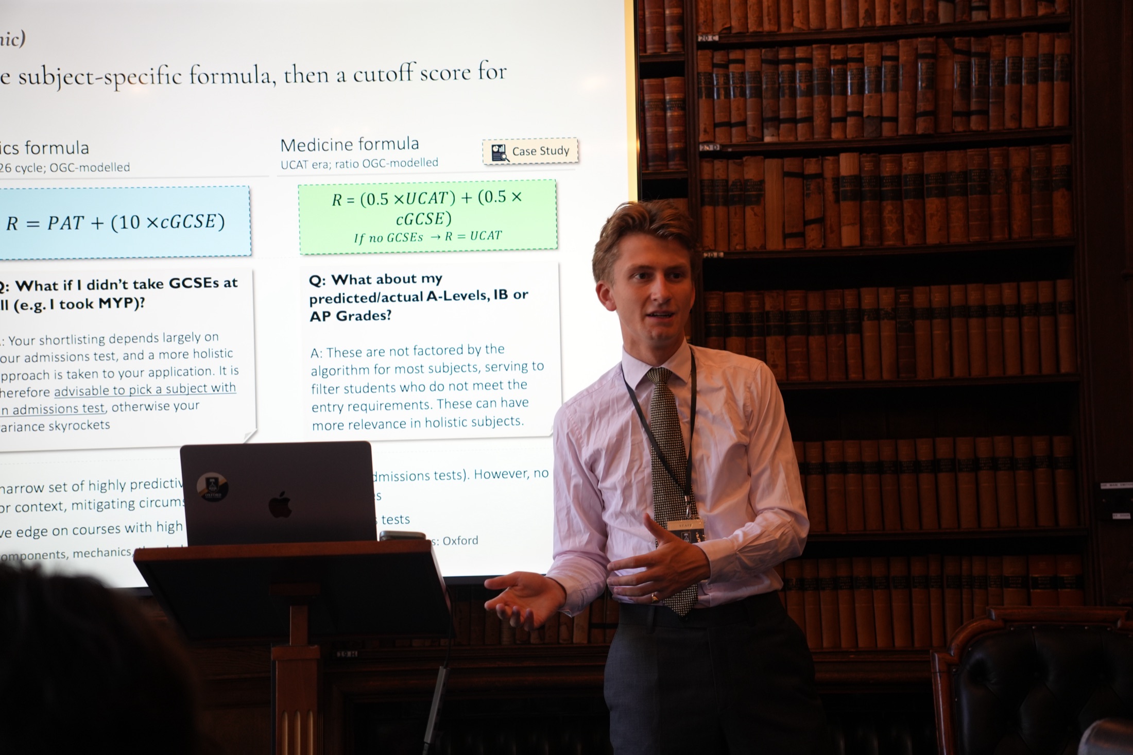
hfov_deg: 27.0
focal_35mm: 75
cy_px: 378
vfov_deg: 18.2
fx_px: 2360
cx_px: 566
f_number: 2.8
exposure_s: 1/50
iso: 250
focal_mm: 50
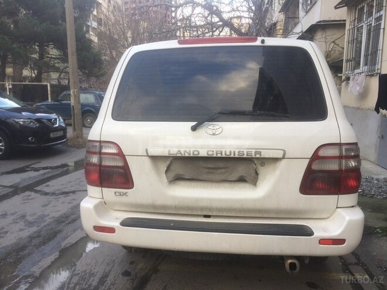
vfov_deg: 48.2
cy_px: 145
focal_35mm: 29
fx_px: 324
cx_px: 194
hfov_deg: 61.7
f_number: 2.2
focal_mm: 4.15
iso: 32
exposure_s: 1/129
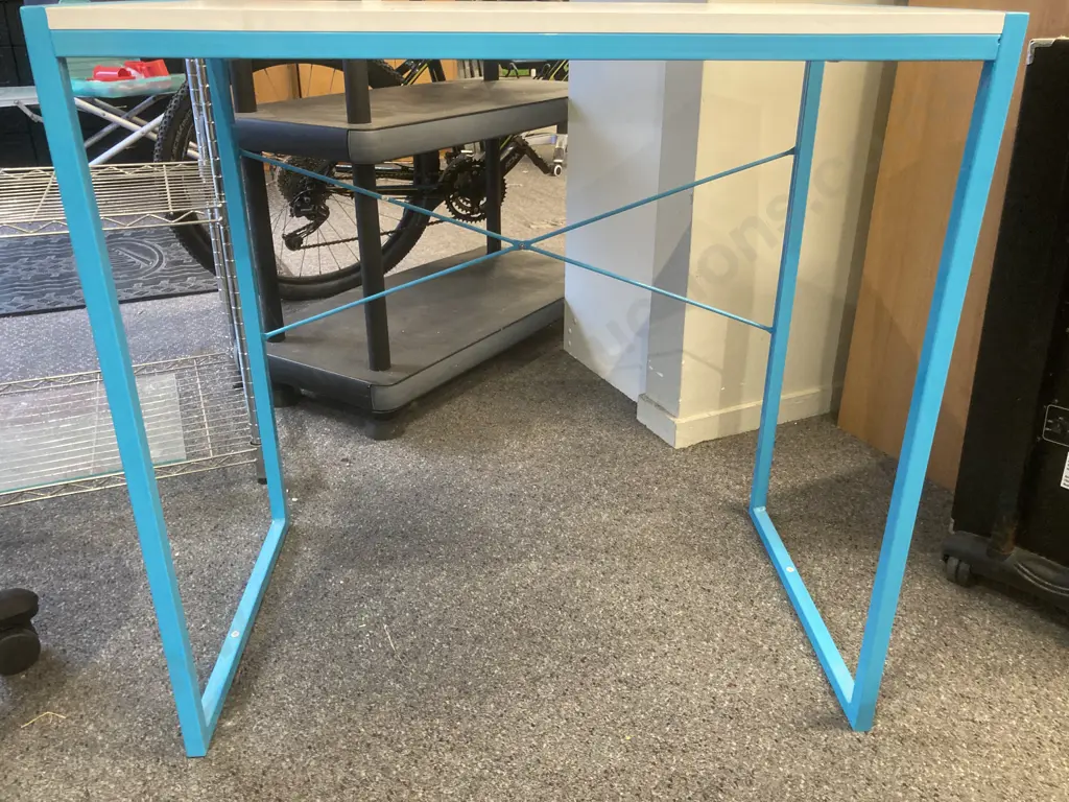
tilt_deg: -24.2
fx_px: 865
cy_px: 401
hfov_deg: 63.4
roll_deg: -1.0
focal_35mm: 28
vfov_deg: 49.7
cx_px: 534
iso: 250
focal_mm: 3.99
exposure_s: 1/50
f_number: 1.8
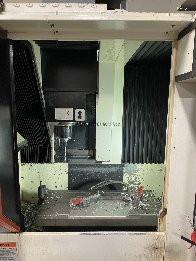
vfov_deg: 69.4
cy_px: 130
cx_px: 98
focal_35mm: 25
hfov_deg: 54.9
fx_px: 189
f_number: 1.6
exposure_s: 1/60
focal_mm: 5.1
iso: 200
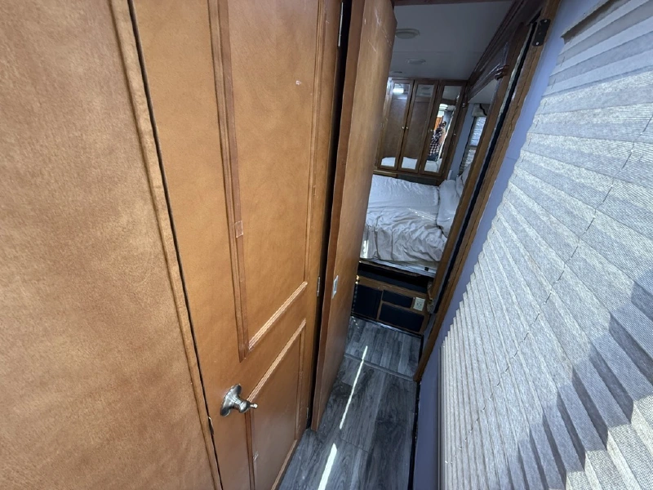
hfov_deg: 102.1
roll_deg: -5.4
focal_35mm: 14
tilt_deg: -25.4
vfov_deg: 85.7
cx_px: 326
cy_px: 245
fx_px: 264
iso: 250
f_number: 2.2
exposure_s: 1/40
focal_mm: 2.22
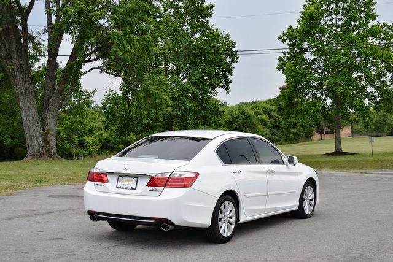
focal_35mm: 63
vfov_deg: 21.6
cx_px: 196
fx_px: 688
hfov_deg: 31.9
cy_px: 131
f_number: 6.3
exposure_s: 1/250
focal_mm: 42
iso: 200
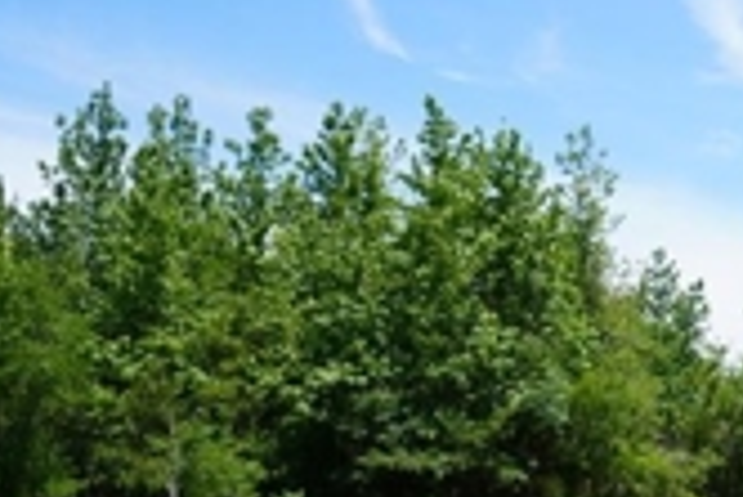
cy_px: 555
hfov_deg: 29.9
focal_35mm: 65
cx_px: 633
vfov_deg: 20.0
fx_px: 1343
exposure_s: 1/640
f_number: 5
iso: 100
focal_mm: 16
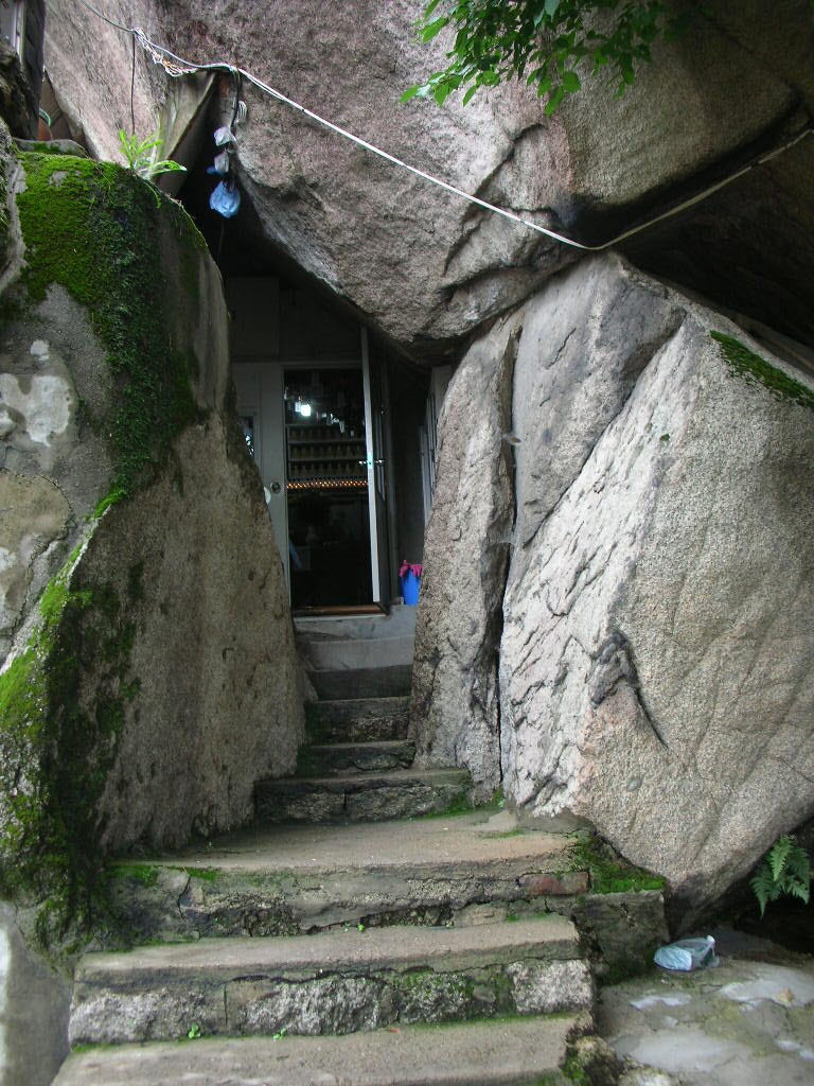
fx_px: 1097
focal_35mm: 35
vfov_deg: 52.6
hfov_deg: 40.7
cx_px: 407
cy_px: 543
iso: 50
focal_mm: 5.8
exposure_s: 1/51.2
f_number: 3
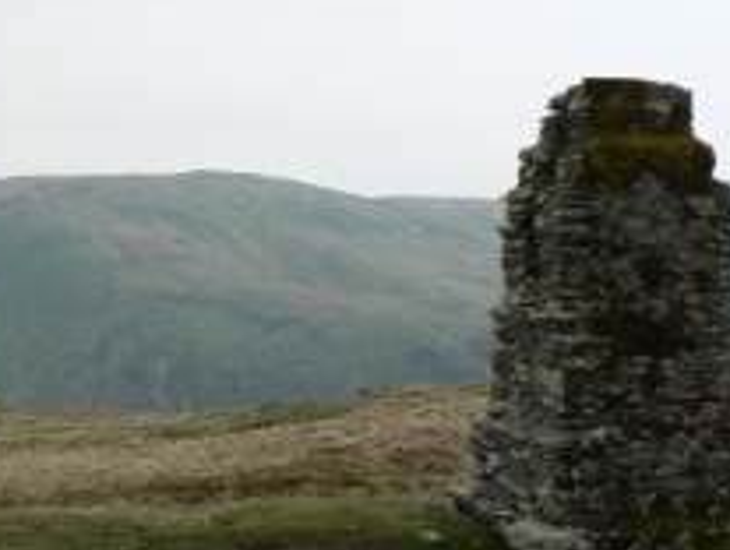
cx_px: 205
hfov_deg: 25.7
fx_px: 1584
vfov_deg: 19.7
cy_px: 335
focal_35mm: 75
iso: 80
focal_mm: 6
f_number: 5.6
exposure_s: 1/250
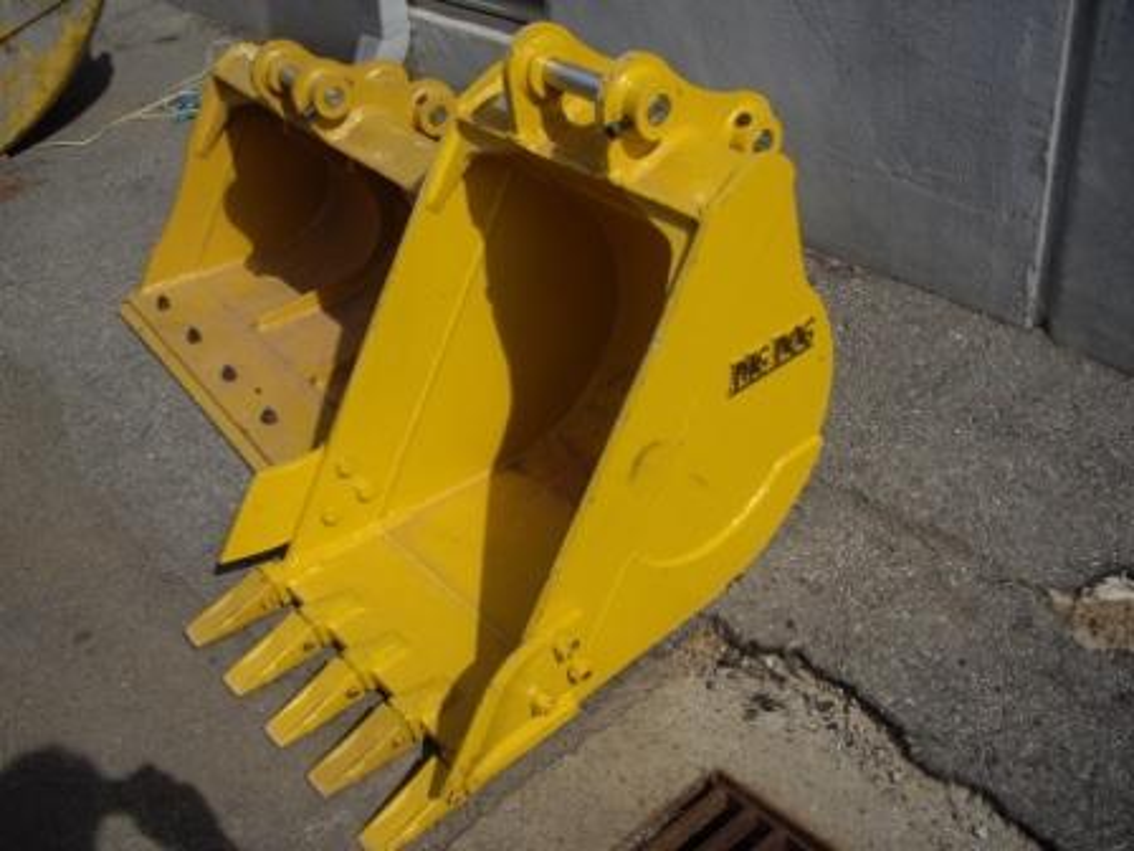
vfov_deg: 37.7
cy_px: 426
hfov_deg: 49.0
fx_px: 1245
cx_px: 567
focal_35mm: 38
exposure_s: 1/160
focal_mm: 7.9
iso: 64
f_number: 8
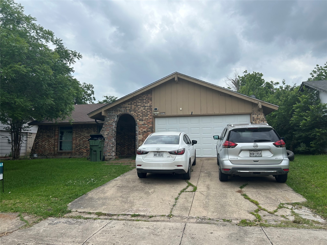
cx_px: 164
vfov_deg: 53.1
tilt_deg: +5.8
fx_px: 246
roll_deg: +0.9
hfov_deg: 67.3
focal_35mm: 26
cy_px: 122
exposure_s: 1/3968
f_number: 1.5
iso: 50
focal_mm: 5.7
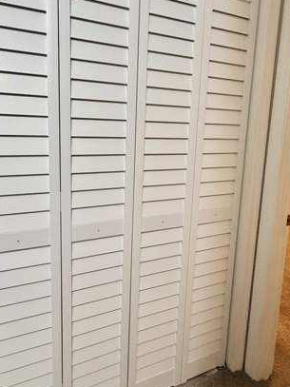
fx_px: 246
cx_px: 130
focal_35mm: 22
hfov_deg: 60.9
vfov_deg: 75.9
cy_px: 164
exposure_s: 1/60
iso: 500
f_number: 2.2
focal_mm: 2.22
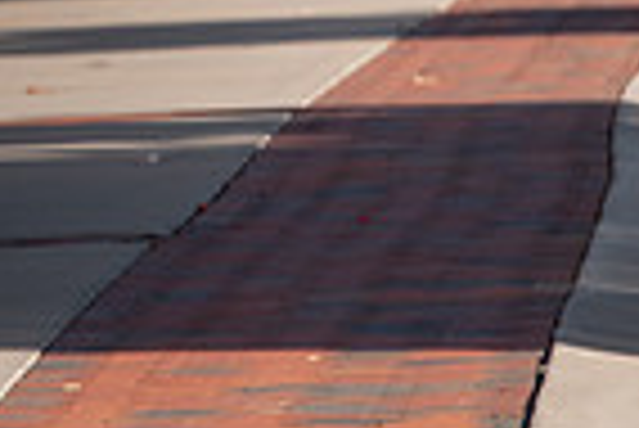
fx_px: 13379
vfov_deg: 1.8
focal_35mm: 753
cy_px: -331
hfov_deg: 2.7
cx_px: -432
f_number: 5
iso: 250
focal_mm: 185
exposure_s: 1/800
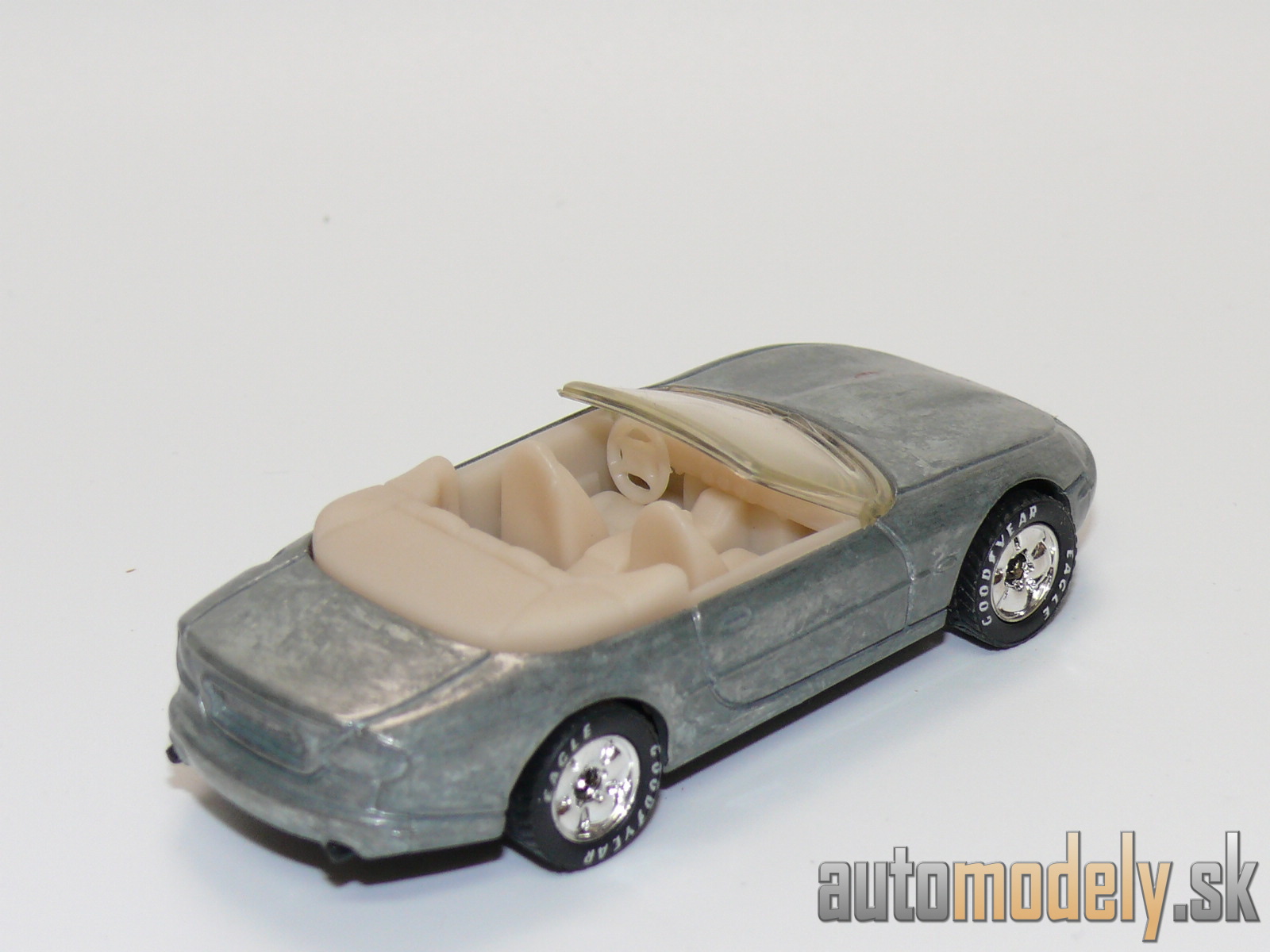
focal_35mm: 103
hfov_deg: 19.1
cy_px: 476
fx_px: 3779
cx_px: 635
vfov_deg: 14.4
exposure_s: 1/30
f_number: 4
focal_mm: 13.4
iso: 100
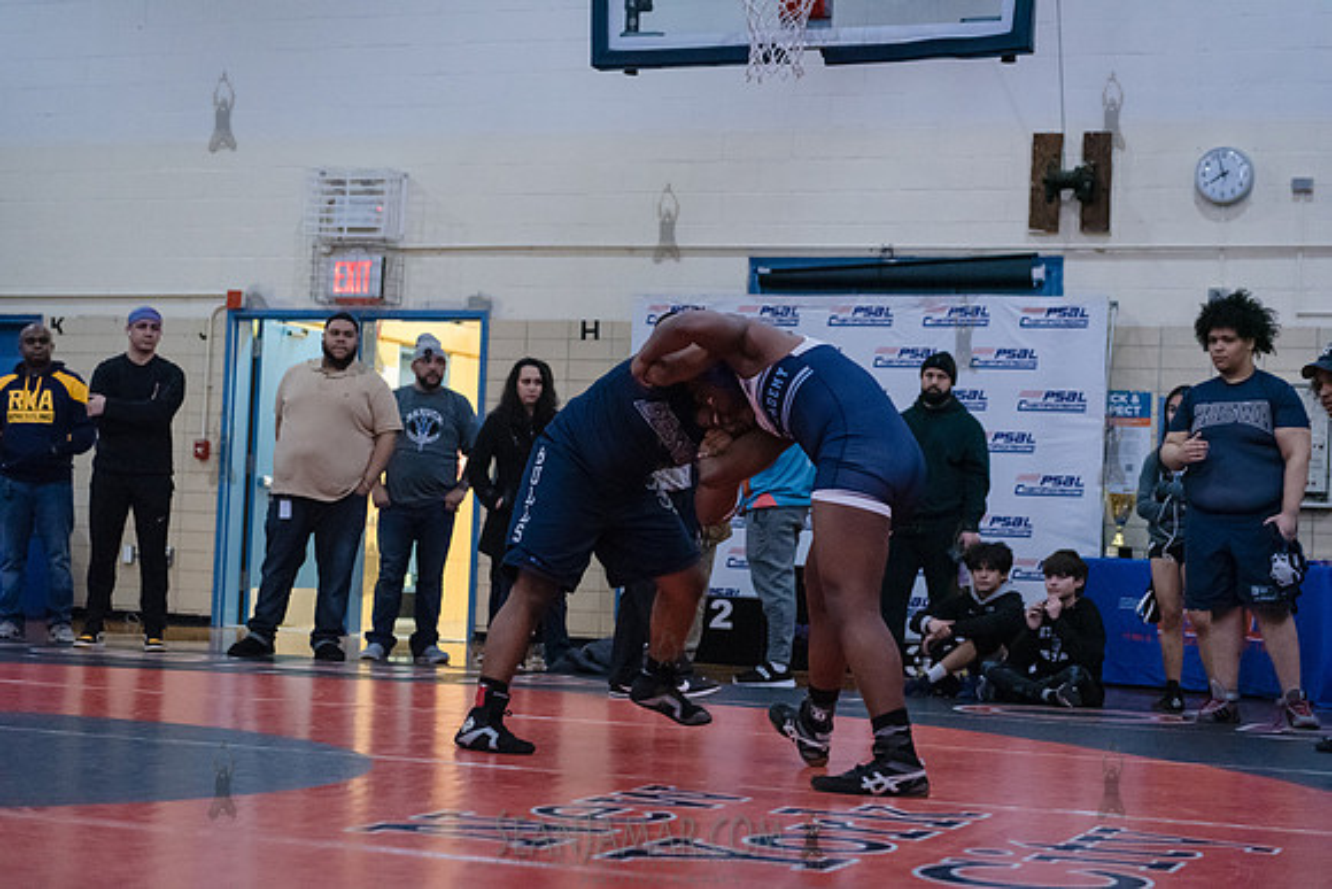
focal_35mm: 70
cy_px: 444
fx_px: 2590
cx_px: 666
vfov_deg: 19.5
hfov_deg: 28.8
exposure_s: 1/400
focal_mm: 70
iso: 8000
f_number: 3.2
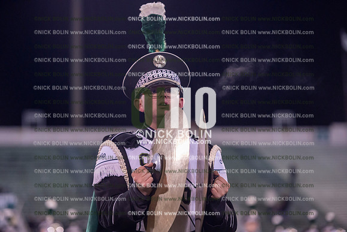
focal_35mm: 130
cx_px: 174
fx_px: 1253
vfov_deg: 10.6
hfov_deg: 15.8
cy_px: 116
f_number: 2.8
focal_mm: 130
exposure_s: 1/1250
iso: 2500
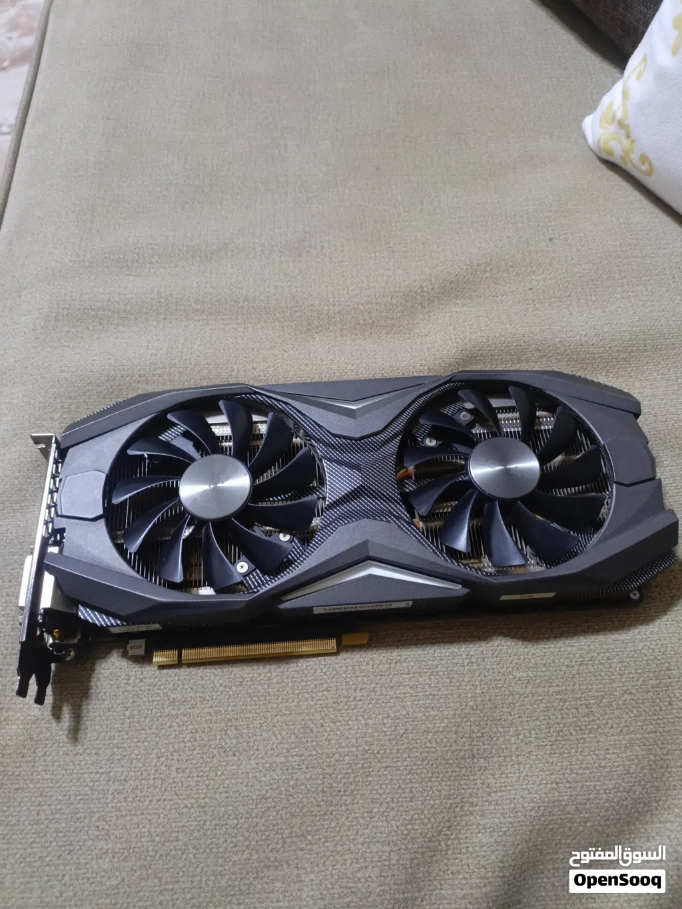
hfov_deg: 54.9
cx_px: 341
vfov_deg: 69.4
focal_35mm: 25
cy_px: 454
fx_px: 657
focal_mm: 4.76
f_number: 1.69
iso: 1342
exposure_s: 1/33.3
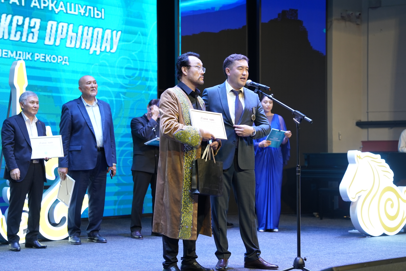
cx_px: 203
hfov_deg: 28.8
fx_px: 790
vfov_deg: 19.5
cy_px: 136
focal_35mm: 70
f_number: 2.8
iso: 1600
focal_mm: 70
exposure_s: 1/200
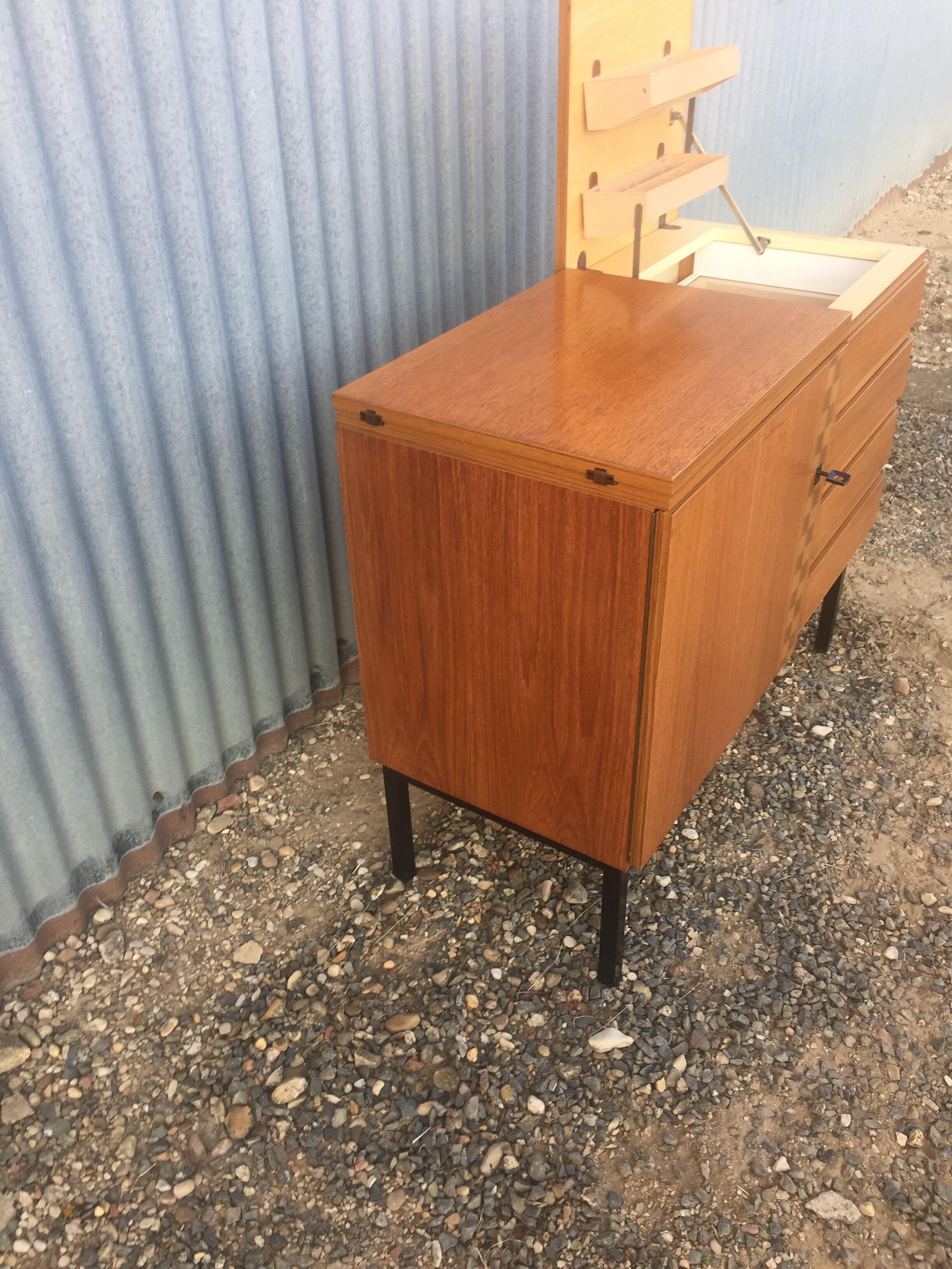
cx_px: 476
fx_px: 1063
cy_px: 634
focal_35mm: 29
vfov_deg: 61.7
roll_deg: +1.8
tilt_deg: -34.5
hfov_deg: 48.2
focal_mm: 4.15
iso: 32
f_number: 2.2
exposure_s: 1/100
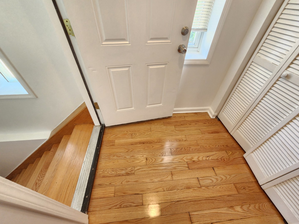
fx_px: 112
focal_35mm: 13
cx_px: 150
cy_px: 112
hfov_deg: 106.2
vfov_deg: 89.9
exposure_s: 1/60
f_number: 2.2
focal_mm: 2.2
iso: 160
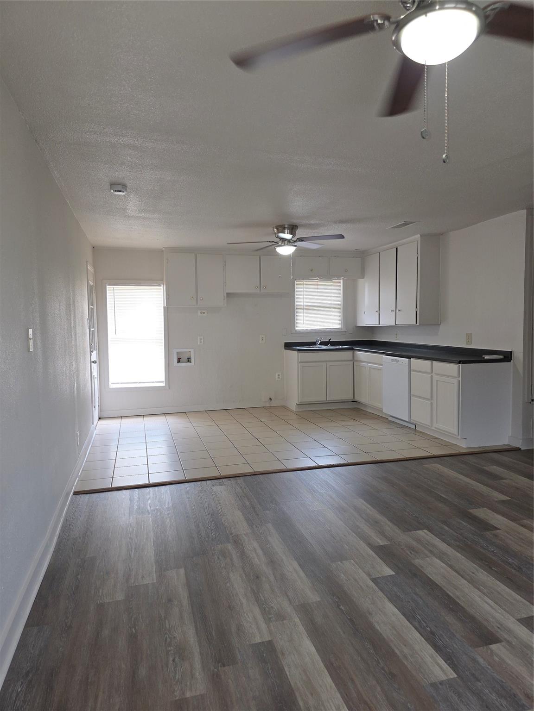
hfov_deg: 58.9
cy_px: 356
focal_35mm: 23
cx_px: 267
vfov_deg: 73.9
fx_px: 473
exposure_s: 1/60
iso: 100
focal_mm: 6.3
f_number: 1.7
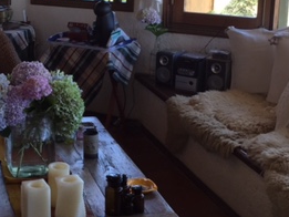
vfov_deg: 20.6
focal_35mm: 71
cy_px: 56
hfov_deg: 26.4
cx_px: 27
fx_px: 593
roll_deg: +0.8
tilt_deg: -13.1
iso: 32
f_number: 2.2
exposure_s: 1/120
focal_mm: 4.15
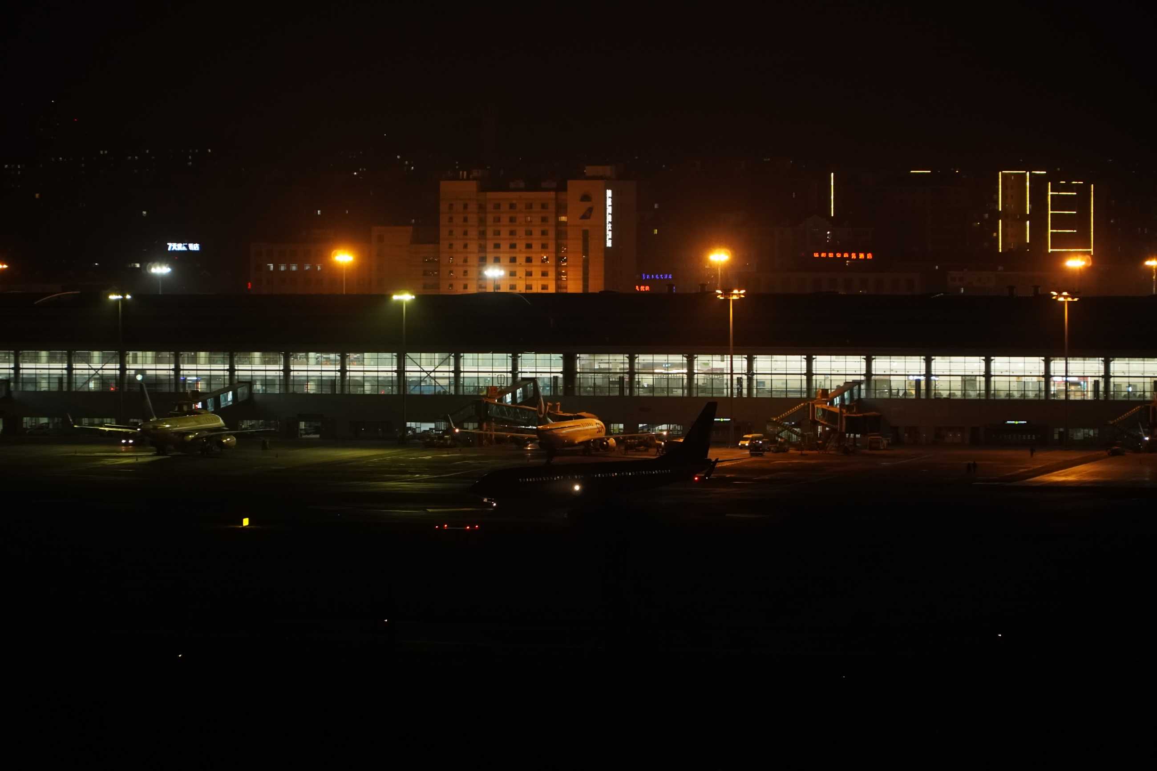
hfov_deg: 13.0
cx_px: 578
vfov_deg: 8.7
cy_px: 386
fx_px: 5061
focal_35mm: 158
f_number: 4
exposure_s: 1/160
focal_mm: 105
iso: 3200
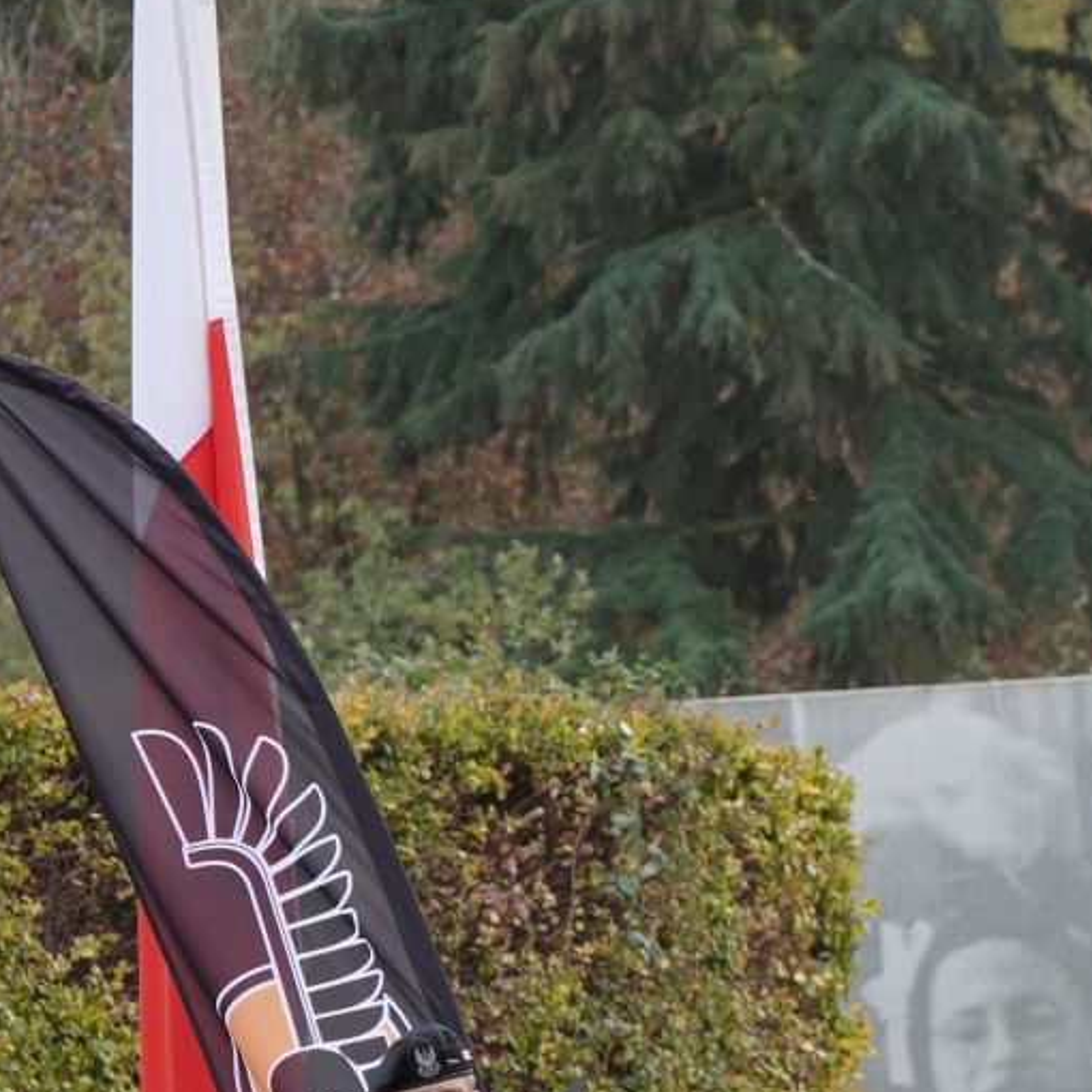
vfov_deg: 2.7
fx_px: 22949
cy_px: 1131
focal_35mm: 643
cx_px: 1488
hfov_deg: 2.7
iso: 200
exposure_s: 1/250
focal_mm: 87.11
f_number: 4
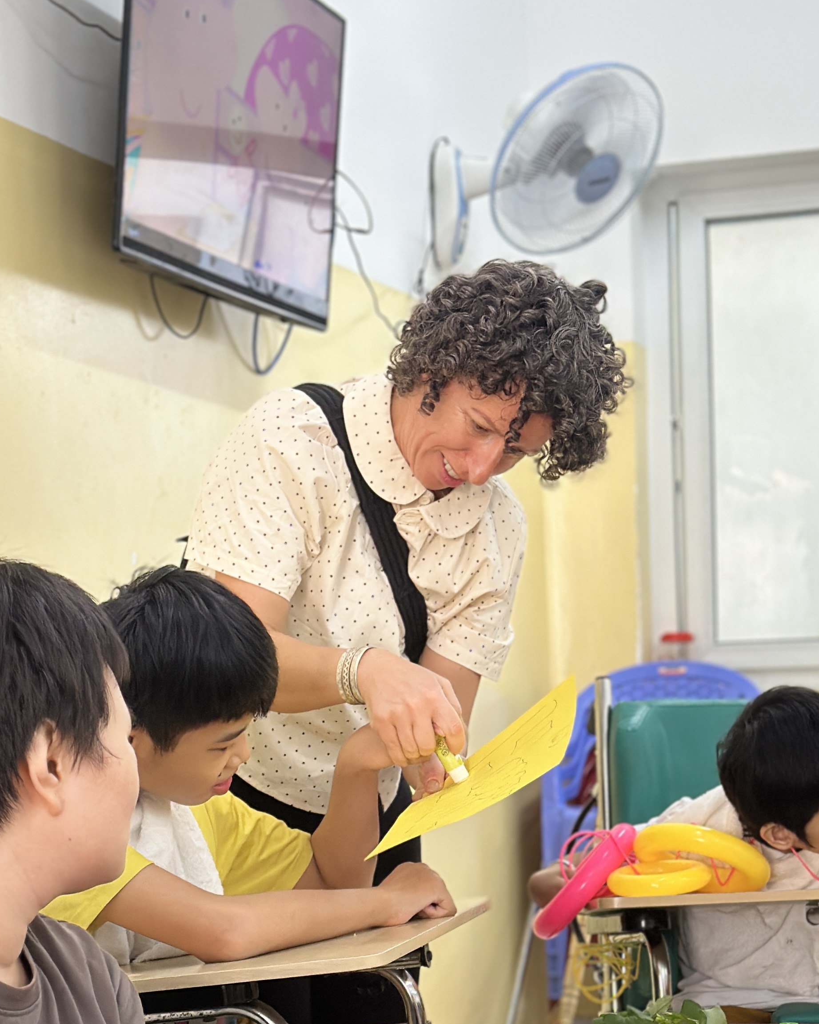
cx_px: 395
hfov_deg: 18.7
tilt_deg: -2.3
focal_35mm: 82
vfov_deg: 23.1
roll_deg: +1.2
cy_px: 771
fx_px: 2485
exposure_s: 1/100
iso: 160
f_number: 1.78
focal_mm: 6.86
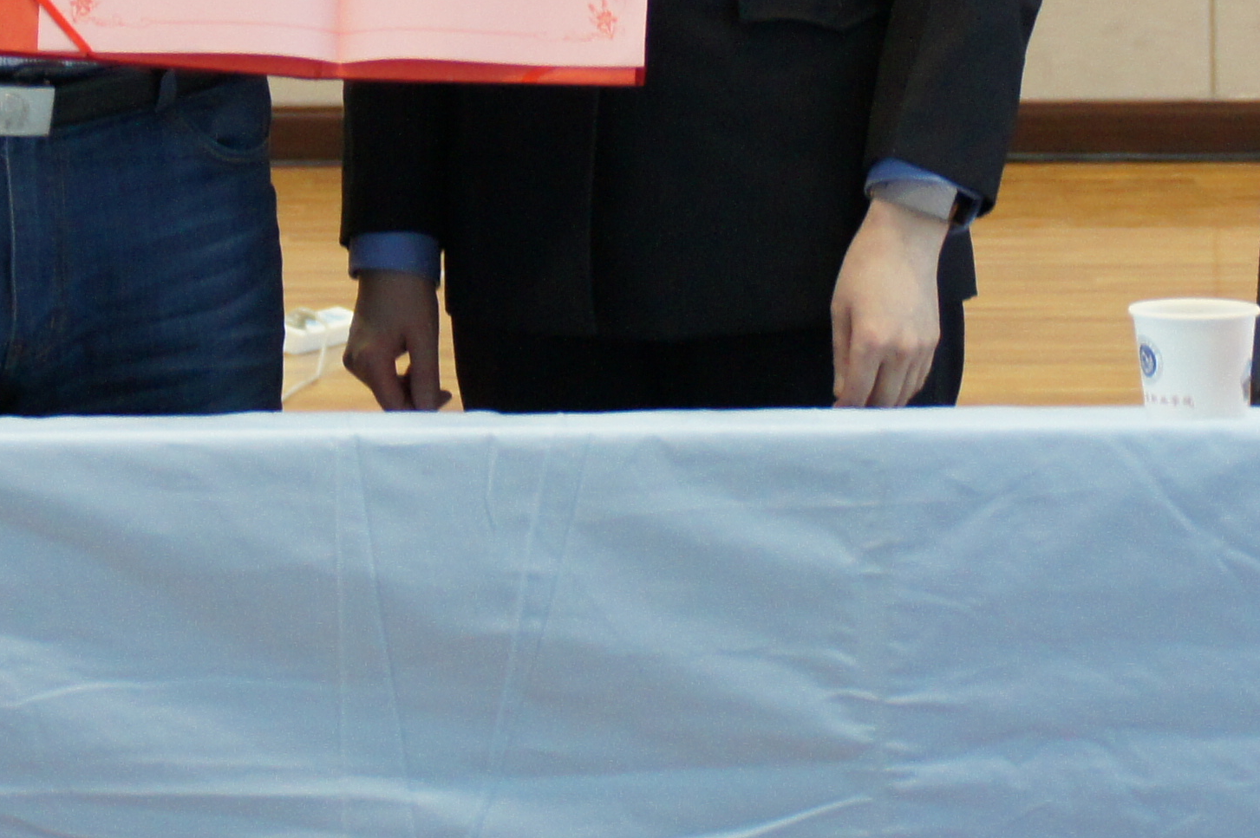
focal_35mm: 237
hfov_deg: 8.7
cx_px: 334
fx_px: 8290
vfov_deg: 5.7
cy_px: -352
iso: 1000
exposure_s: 1/80
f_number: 4.5
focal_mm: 50
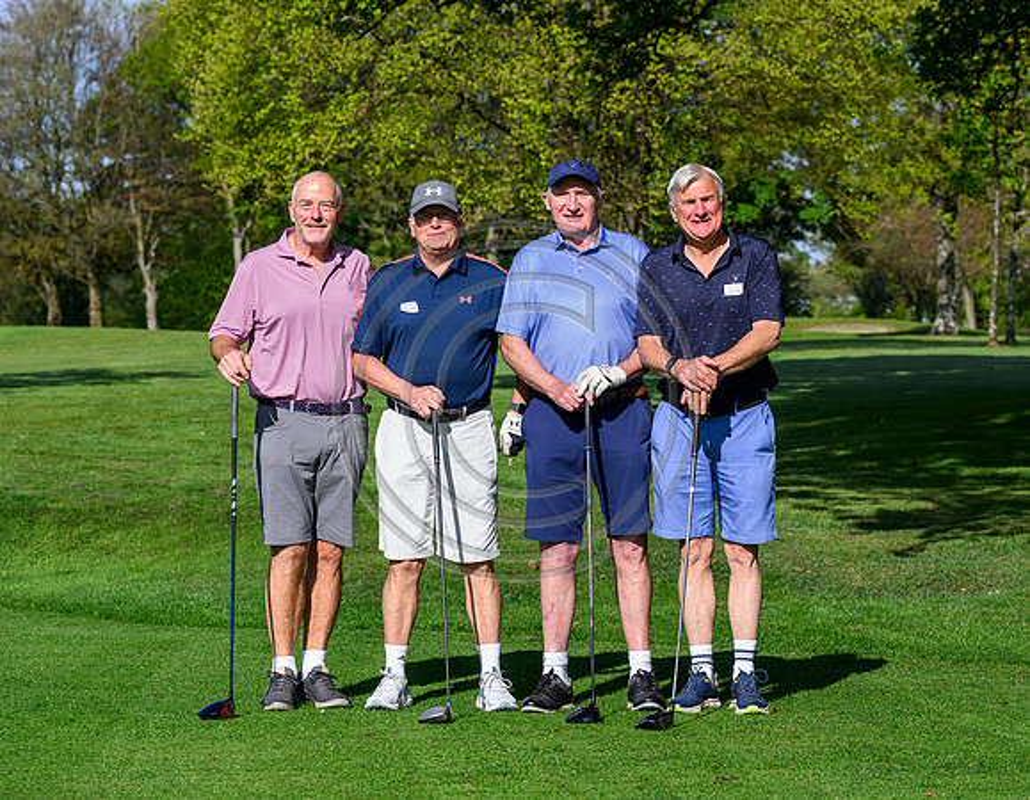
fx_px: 3526
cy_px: 427
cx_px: 641
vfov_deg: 13.0
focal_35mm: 117
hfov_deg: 16.6
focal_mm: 99
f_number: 6.3
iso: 500
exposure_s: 1/1600
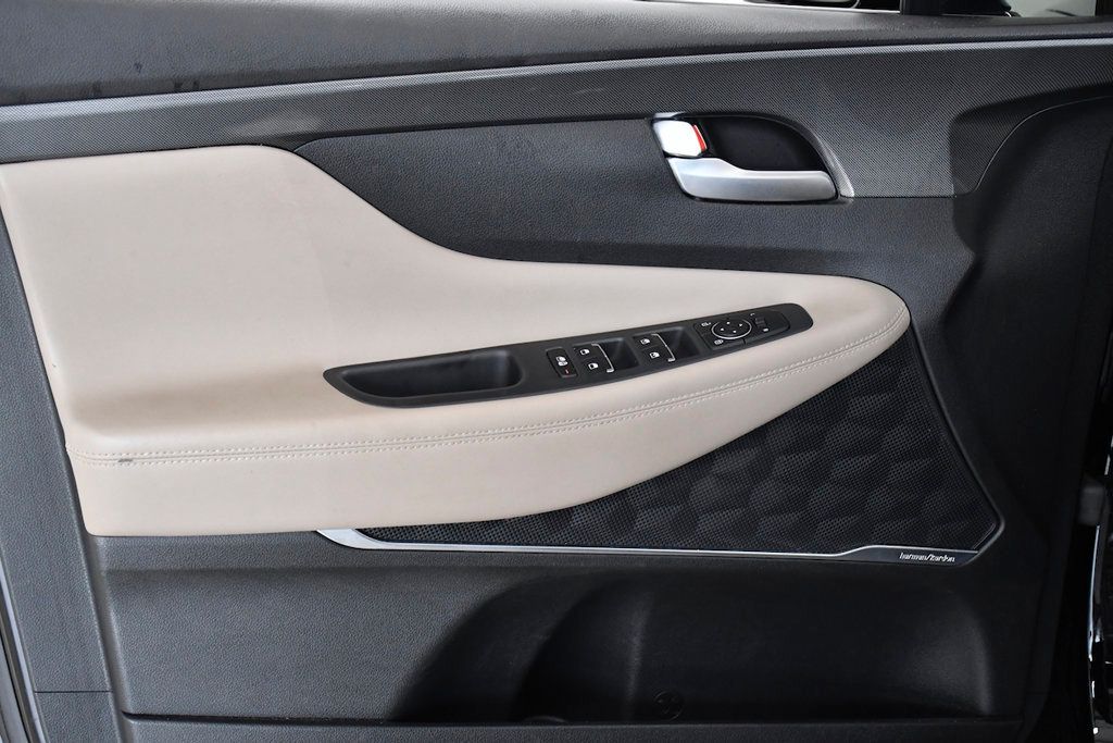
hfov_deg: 38.2
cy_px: 372
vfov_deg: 26.0
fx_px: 1608
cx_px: 556
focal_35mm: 52
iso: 2500
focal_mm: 35
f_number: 4.5
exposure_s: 1/320
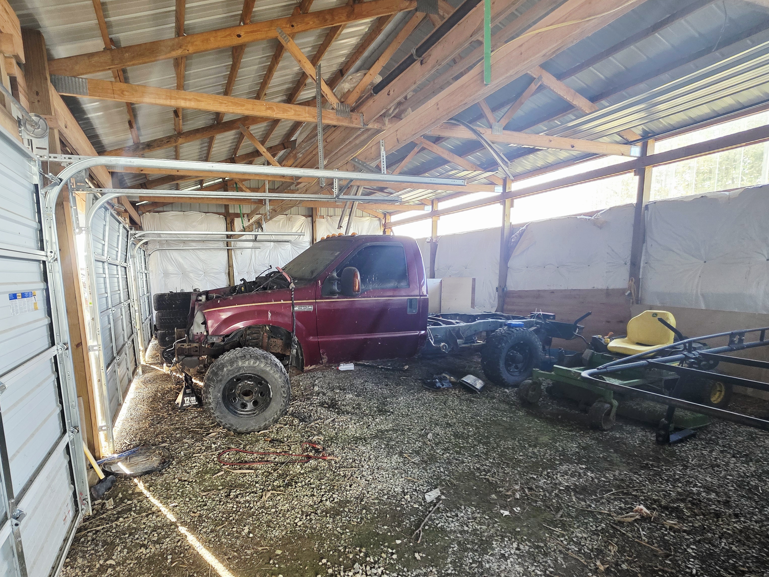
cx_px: 314
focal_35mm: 17
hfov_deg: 90.1
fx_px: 378
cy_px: 340
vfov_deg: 74.1
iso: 160
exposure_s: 1/120
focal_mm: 2.2
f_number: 1.9
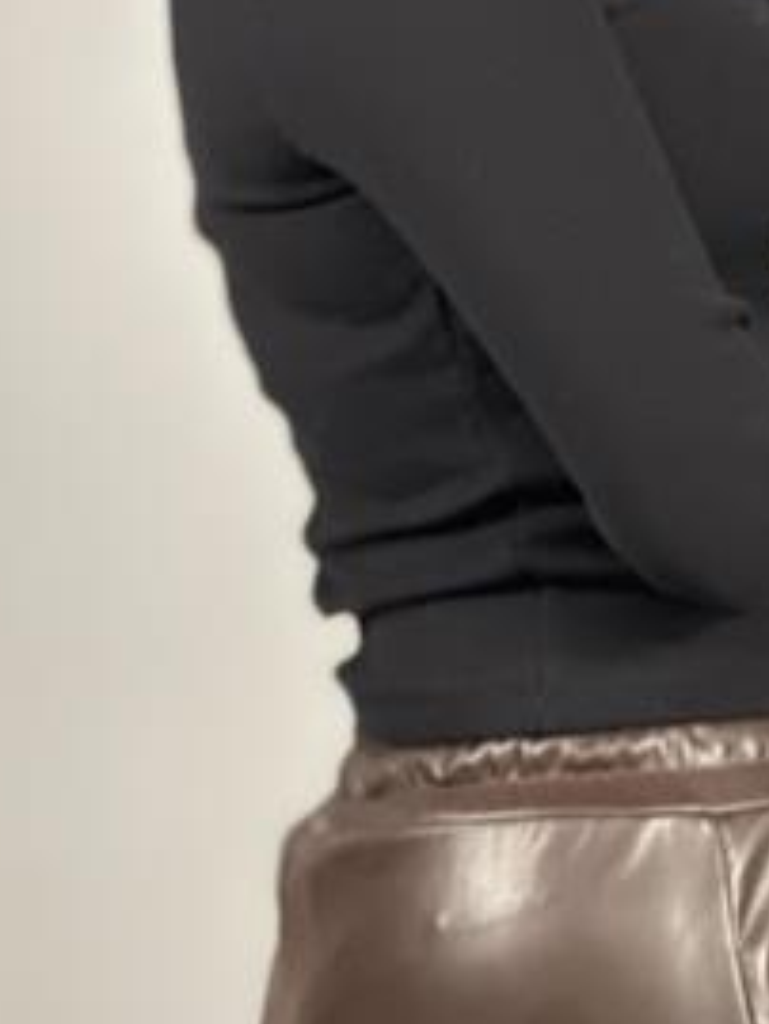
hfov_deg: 12.5
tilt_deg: -29.9
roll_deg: +6.0
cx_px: 529
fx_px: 3492
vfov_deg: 16.7
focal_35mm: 118
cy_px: 386
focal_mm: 9
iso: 160
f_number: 2.8
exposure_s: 1/33
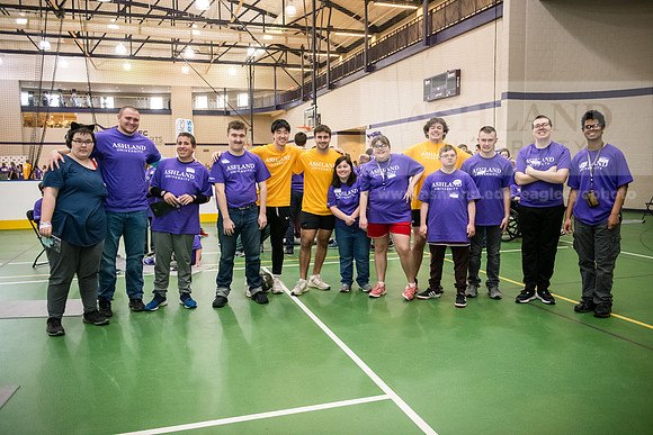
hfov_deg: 63.6
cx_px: 326
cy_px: 218
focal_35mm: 29
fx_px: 526
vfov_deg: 45.0
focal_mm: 29
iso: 4000
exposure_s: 1/200
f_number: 3.2
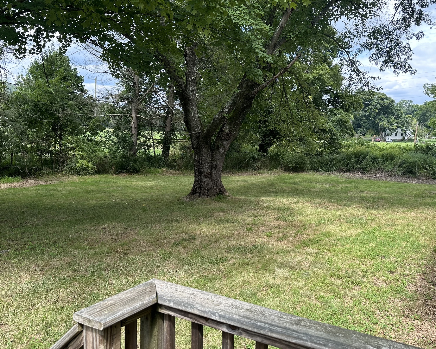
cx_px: 231
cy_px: 160
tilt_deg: -4.0
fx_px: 413
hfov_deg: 55.6
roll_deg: -2.9
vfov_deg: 45.8
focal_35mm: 32
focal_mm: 6.86
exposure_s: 1/676
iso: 80
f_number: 1.78
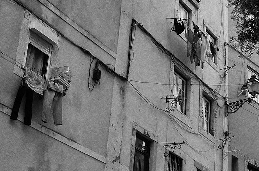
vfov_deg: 15.6
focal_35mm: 87
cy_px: 66
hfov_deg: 22.8
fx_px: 625
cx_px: 232
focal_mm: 18.3
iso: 200
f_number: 8
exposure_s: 1/125
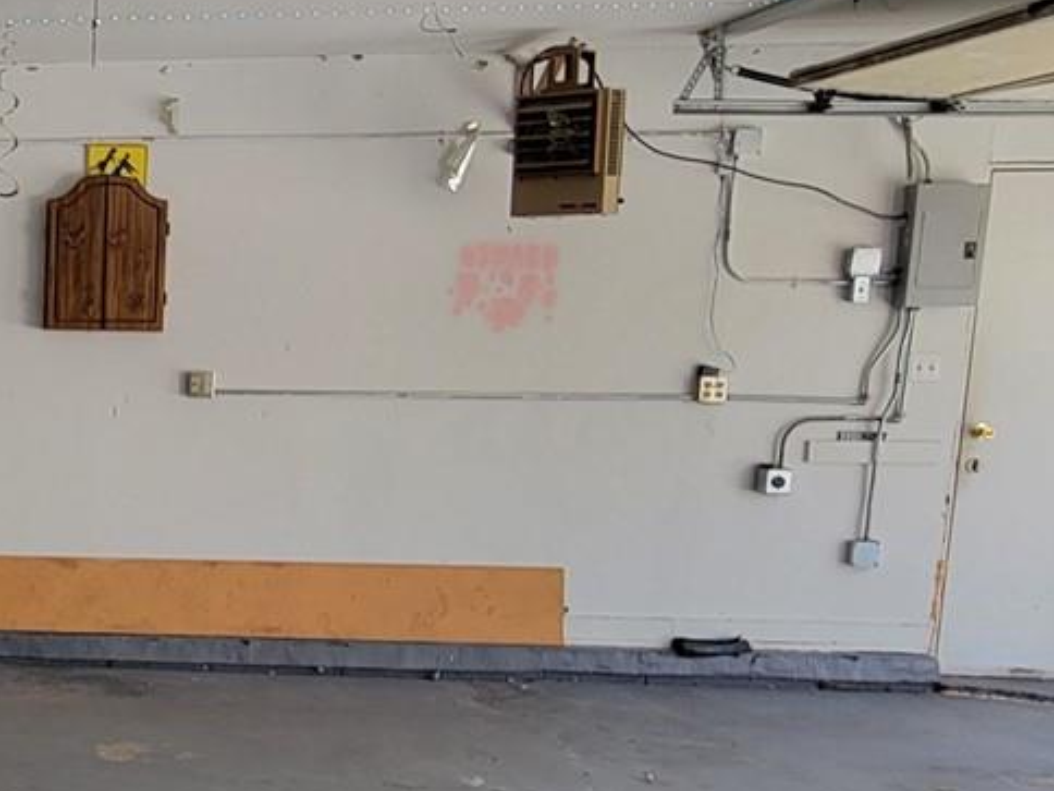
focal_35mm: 43
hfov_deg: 35.2
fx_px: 1309
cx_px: -192
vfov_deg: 33.5
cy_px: 473
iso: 64
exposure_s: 1/120
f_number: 2.2
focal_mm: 2.2
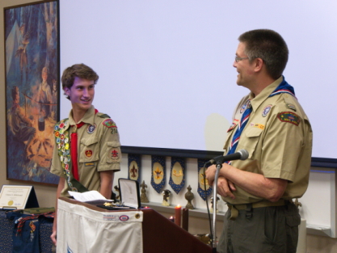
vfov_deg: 16.1
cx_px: 168
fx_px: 896
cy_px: 126
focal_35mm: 92
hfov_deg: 21.3
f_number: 4.9
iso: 2500
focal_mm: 46
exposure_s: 1/100
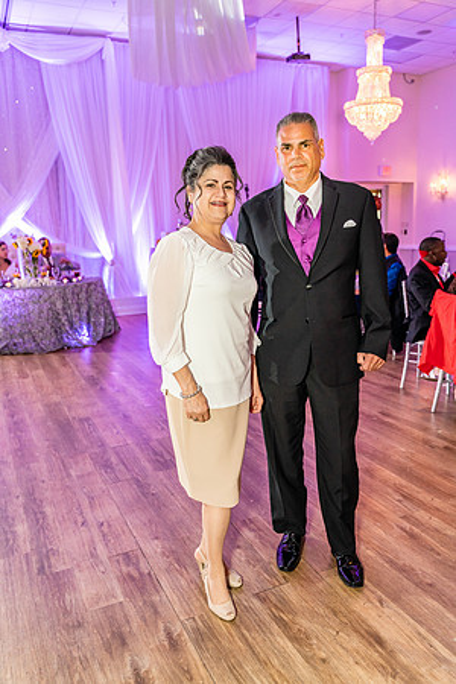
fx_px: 532
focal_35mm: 28
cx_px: 228
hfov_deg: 46.4
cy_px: 342
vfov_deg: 65.5
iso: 1250
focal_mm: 28
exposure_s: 1/125
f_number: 3.2
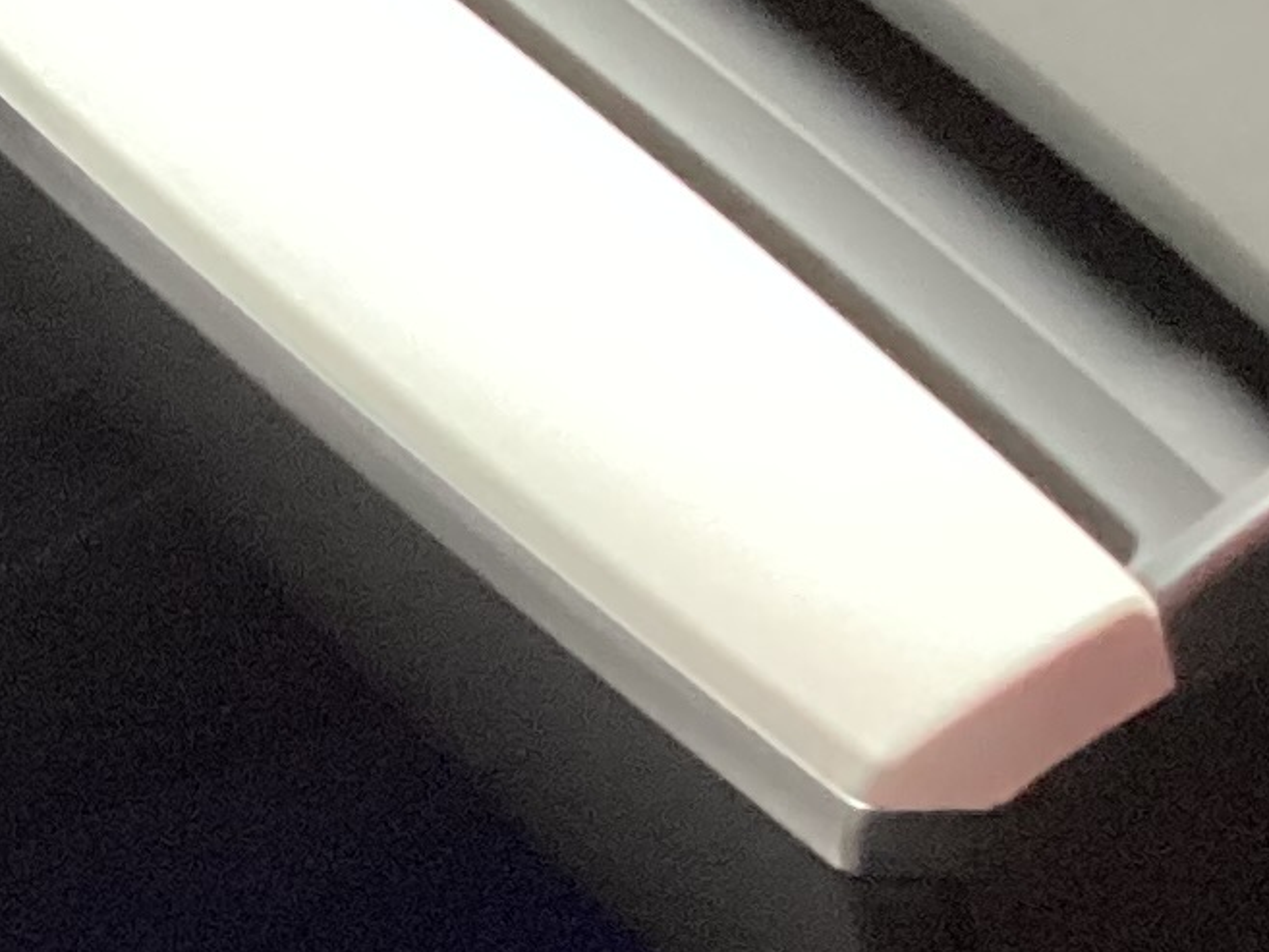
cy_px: 848
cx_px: -1344
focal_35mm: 154
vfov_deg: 9.6
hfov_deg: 11.4
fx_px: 5647
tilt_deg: -25.3
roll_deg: +2.4
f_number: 2.4
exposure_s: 1/33
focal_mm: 3.3
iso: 400
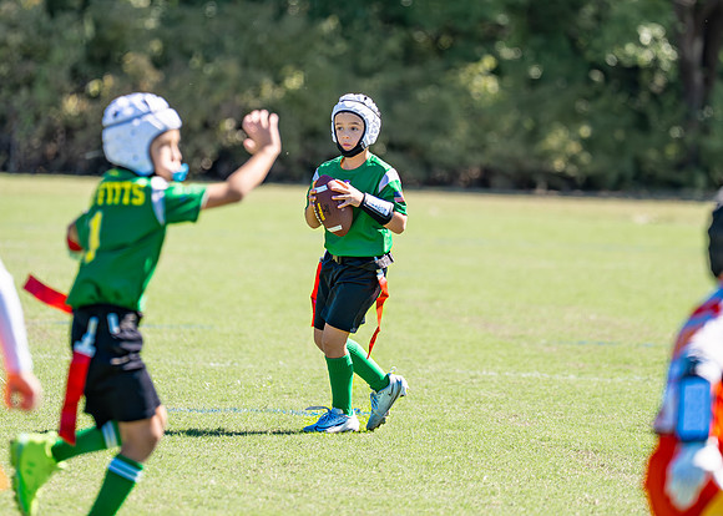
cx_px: 381
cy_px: 207
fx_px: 6902
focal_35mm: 336
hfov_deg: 6.0
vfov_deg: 4.3
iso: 200
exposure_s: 1/2000
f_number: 2.8
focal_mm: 185
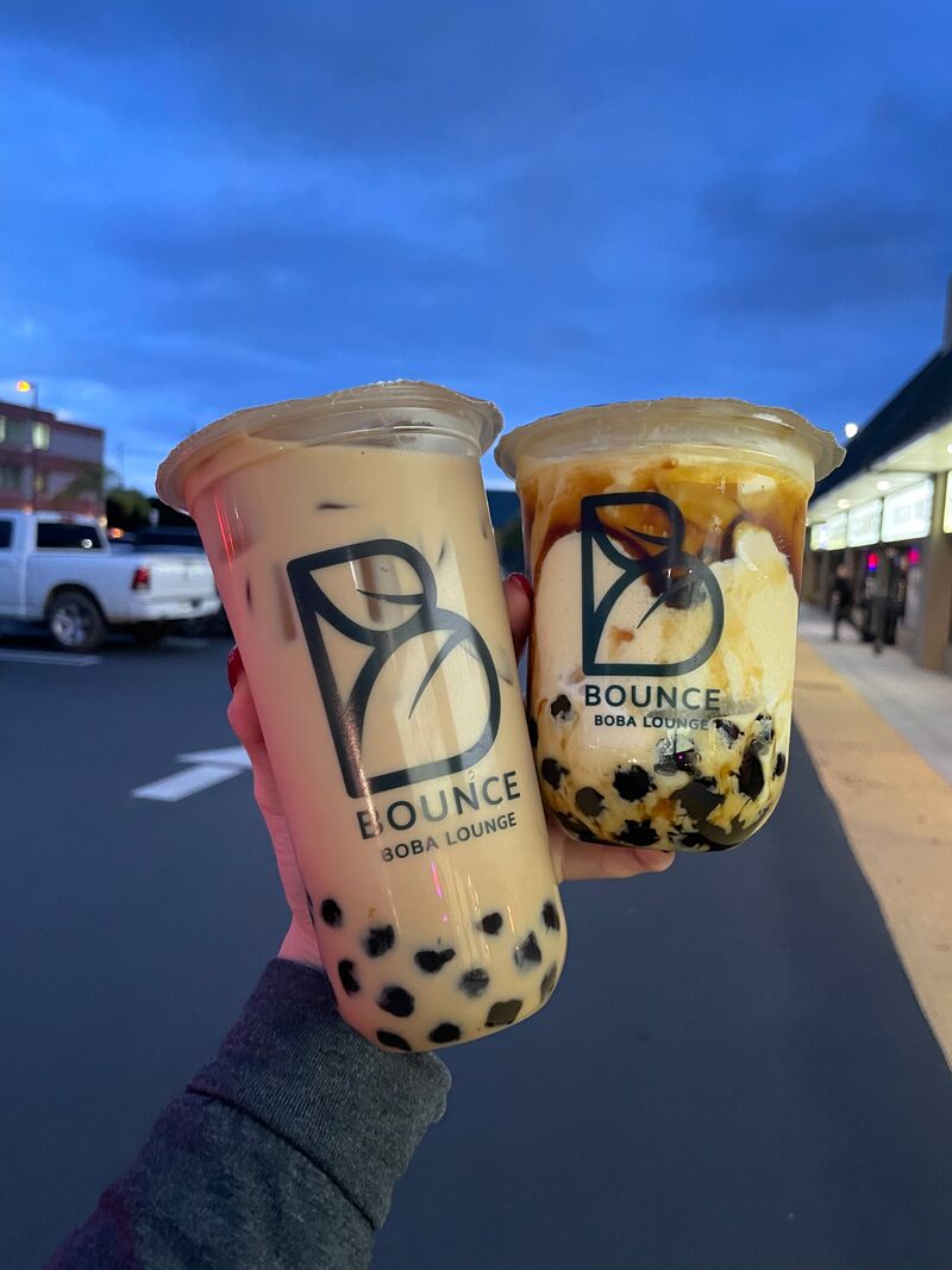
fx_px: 954
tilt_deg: -3.3
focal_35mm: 26
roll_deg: -4.1
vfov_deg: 67.3
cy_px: 635
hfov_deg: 53.1
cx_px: 476
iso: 500
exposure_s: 1/60
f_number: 1.6
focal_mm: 4.2
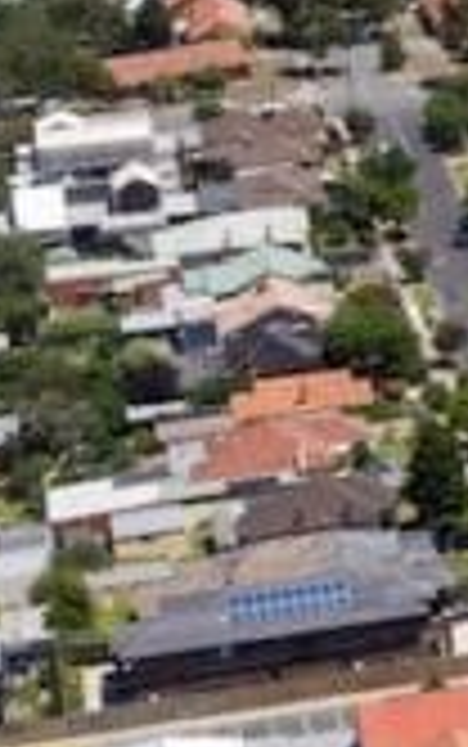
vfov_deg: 11.8
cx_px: 1552
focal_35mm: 176
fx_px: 3585
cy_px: -4
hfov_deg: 6.6
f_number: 8
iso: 100
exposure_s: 1/320
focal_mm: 10.3
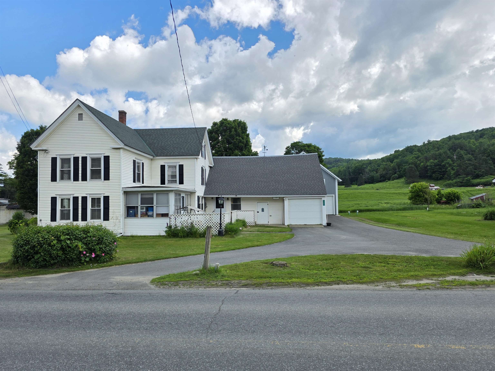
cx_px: 248
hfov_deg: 73.9
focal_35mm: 23
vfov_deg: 58.9
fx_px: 329
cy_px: 186
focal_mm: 6.3
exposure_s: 1/2503
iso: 80
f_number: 1.7
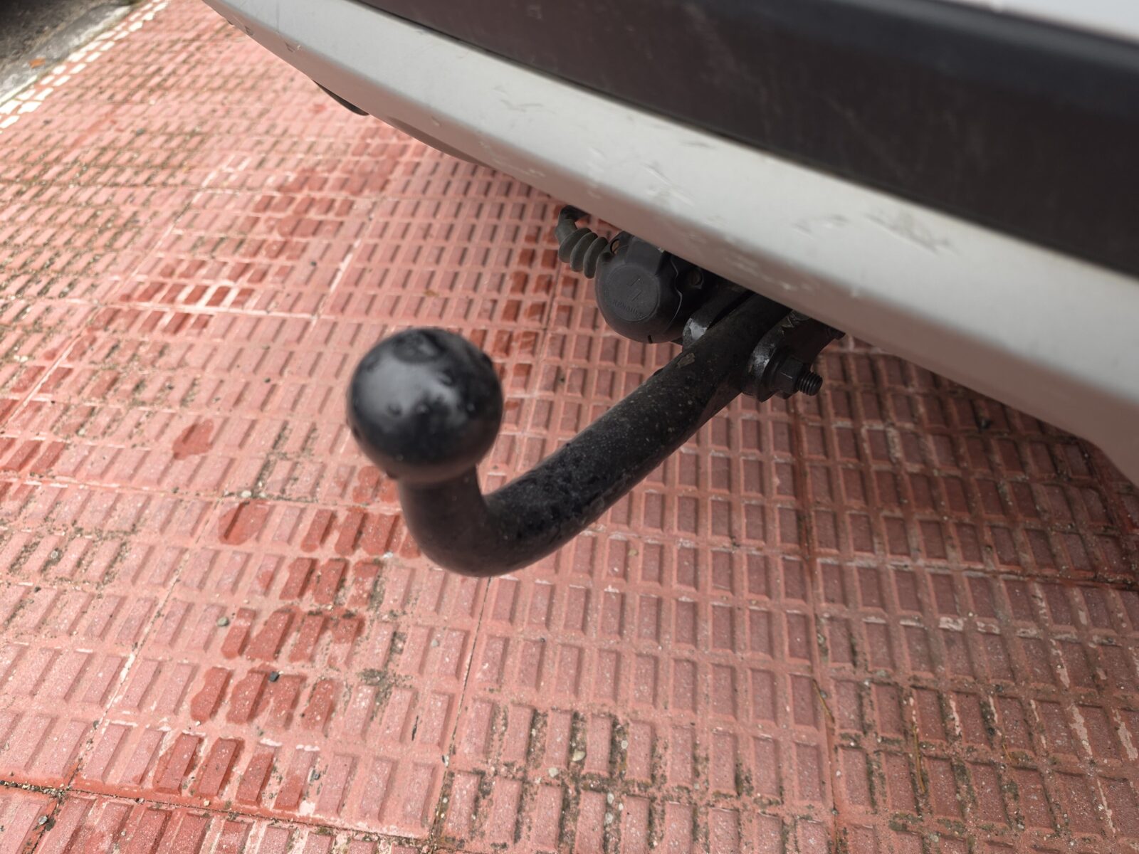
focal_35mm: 23
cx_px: 570
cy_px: 427
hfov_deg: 73.9
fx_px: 757
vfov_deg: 58.9
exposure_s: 1/180
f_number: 1.4
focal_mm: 6.5
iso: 50
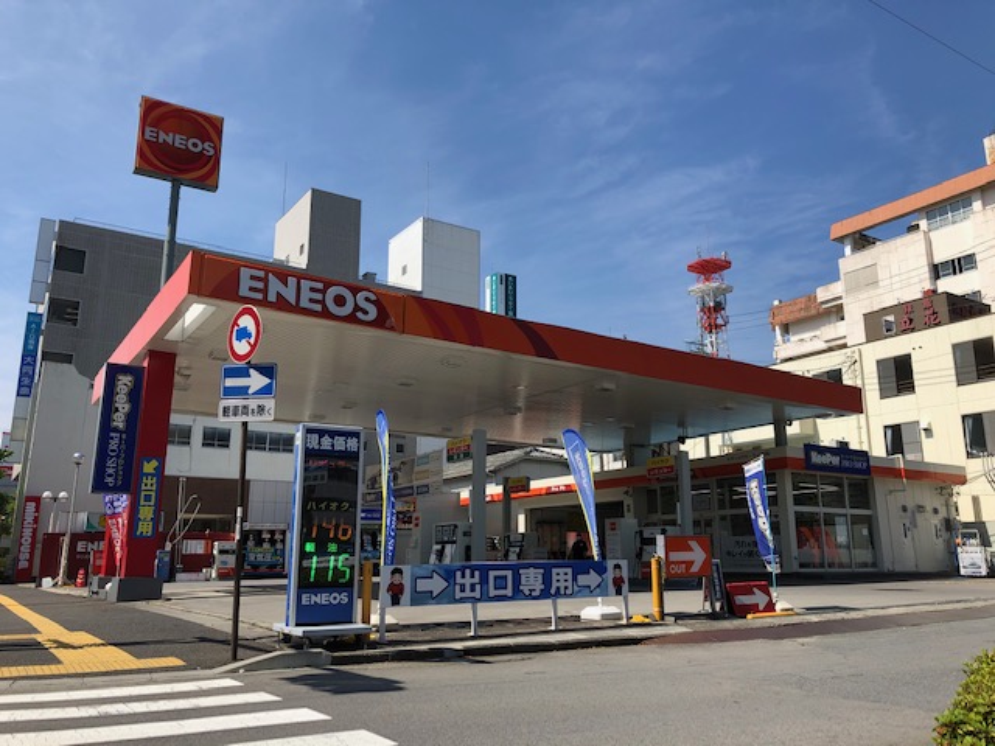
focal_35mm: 28
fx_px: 805
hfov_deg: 63.4
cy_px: 373
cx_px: 498
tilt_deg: +11.2
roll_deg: +0.3
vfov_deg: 49.7
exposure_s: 1/2000
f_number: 1.8
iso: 20
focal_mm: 4
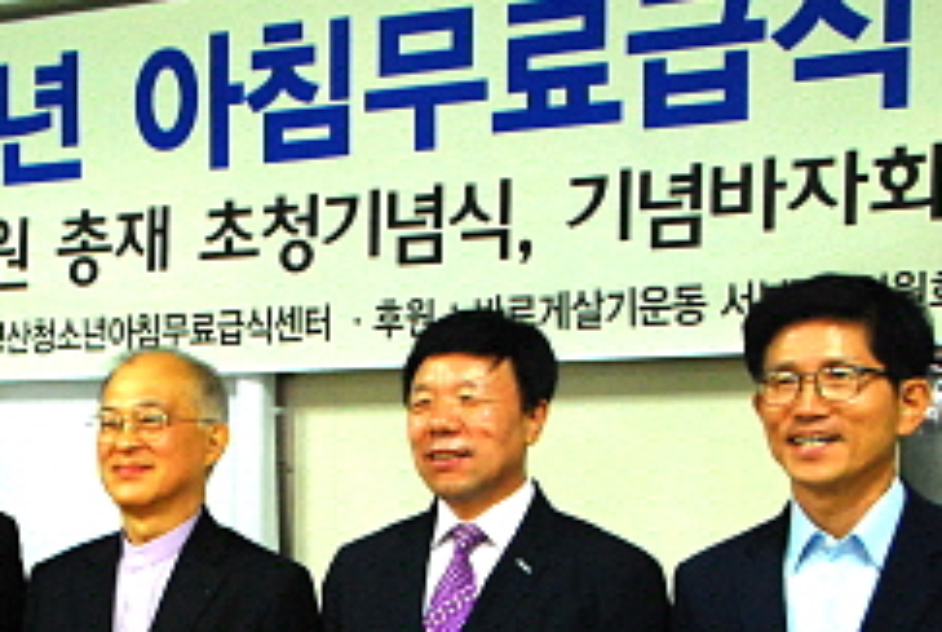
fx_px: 1940
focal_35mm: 74
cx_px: 190
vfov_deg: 18.3
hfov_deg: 26.8
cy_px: 529
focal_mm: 24
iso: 1250
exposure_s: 1/40
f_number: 5.6
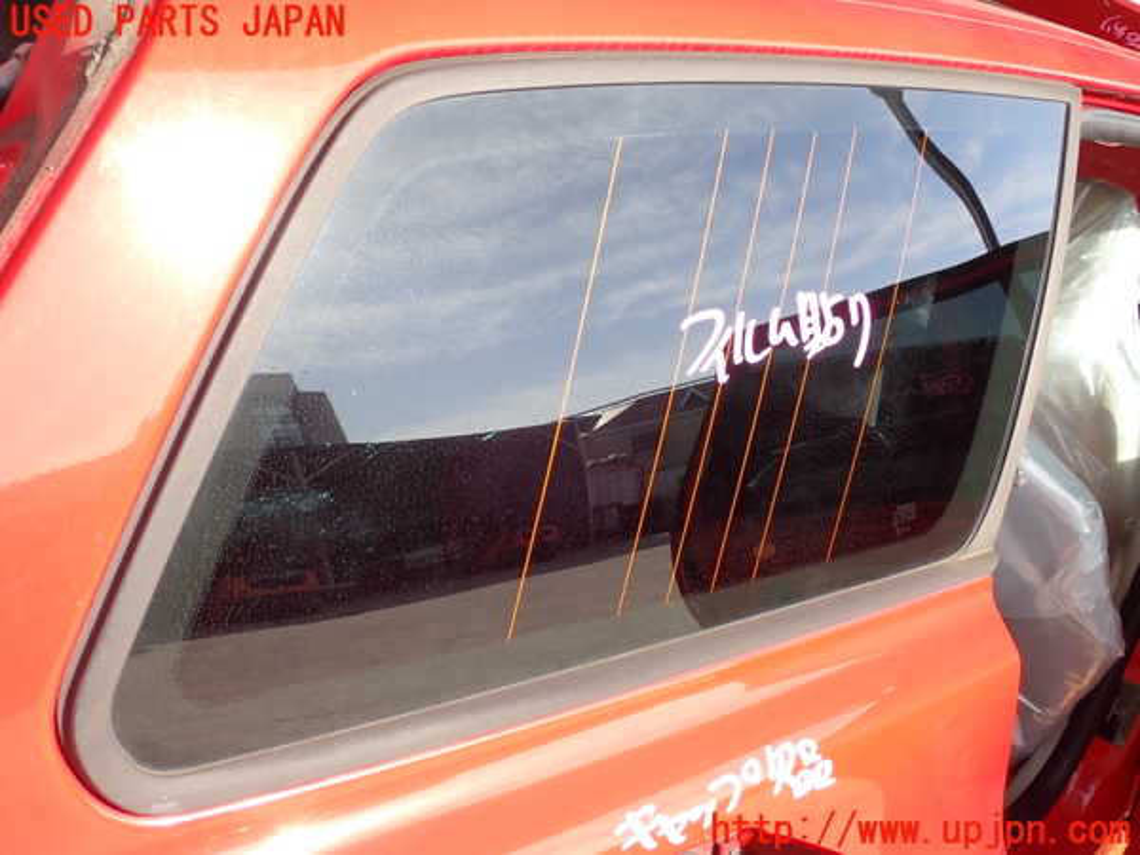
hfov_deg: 51.4
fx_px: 1186
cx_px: 570
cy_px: 428
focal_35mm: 36
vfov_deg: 39.7
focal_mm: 6.37
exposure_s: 1/250
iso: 100
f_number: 3.5
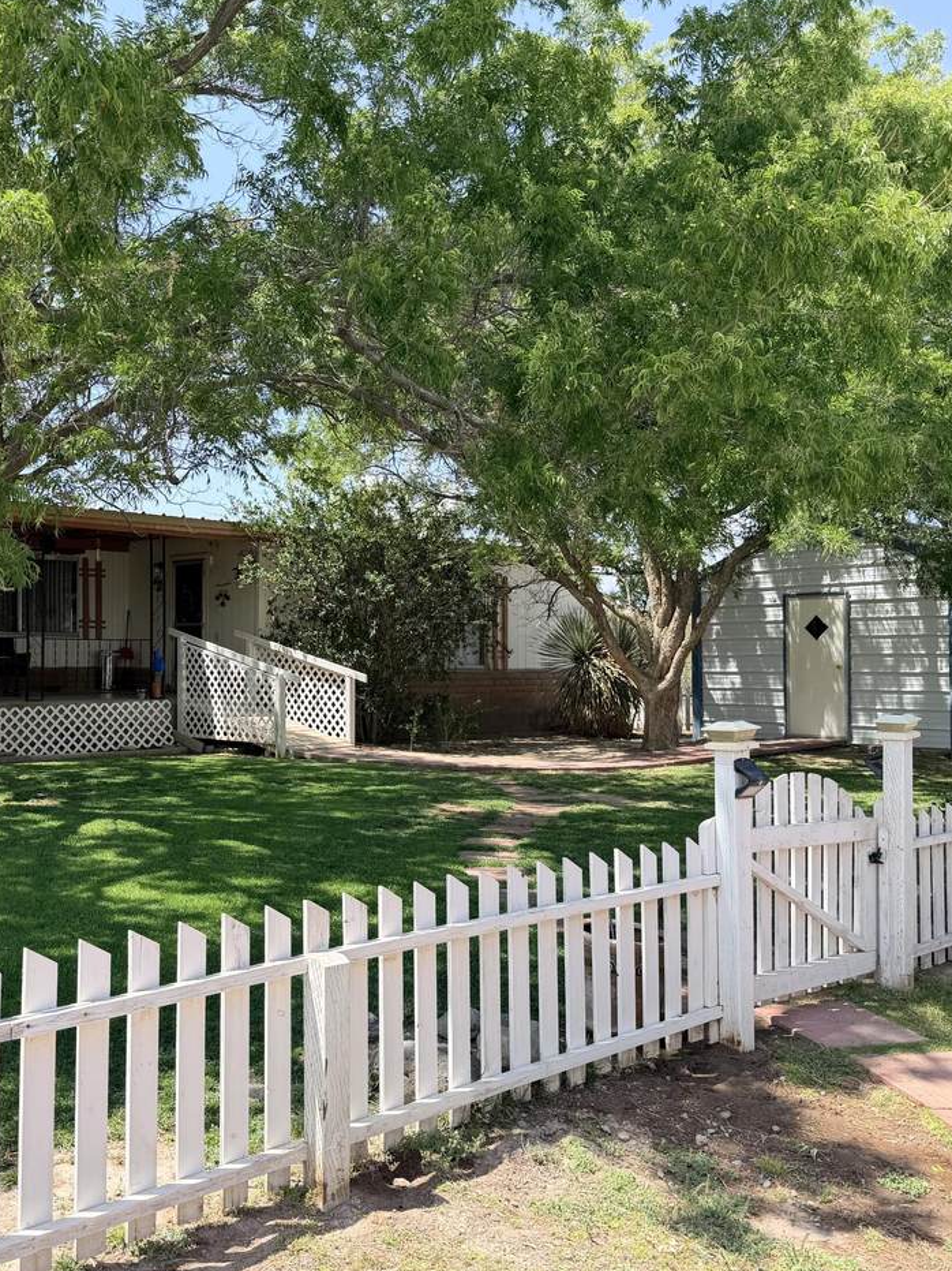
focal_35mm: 33
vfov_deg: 55.4
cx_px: 319
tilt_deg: +1.8
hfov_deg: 42.4
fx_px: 1210
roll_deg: +0.4
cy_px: 627
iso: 80
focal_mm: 6.76
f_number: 1.78
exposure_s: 1/2110
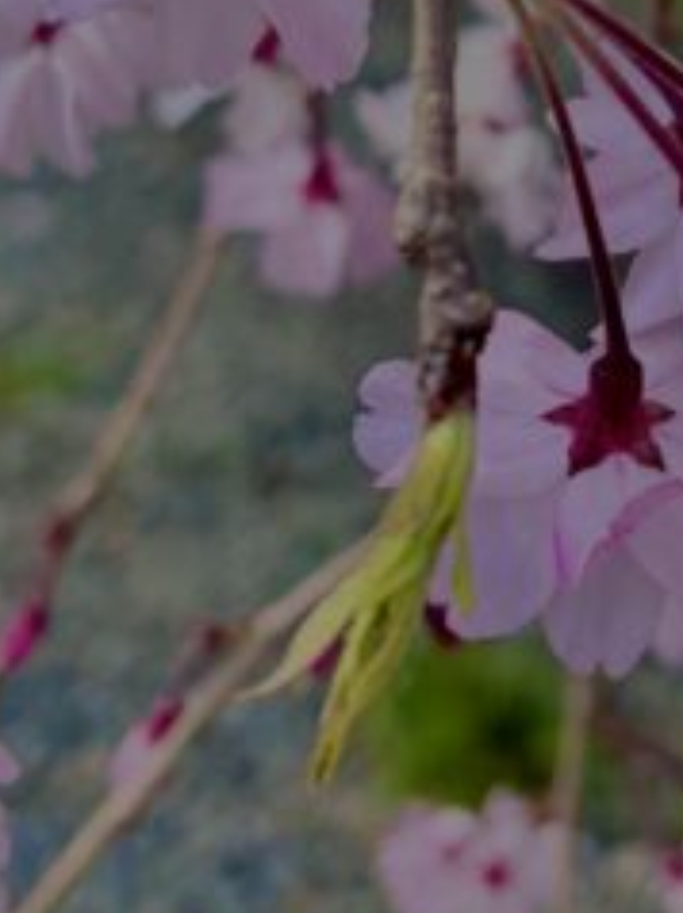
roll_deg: +2.6
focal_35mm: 112
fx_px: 2952
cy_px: -19
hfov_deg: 13.1
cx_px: 583
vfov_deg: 17.2
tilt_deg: -29.6
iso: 50
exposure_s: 1/1799
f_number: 1.6
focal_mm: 5.96
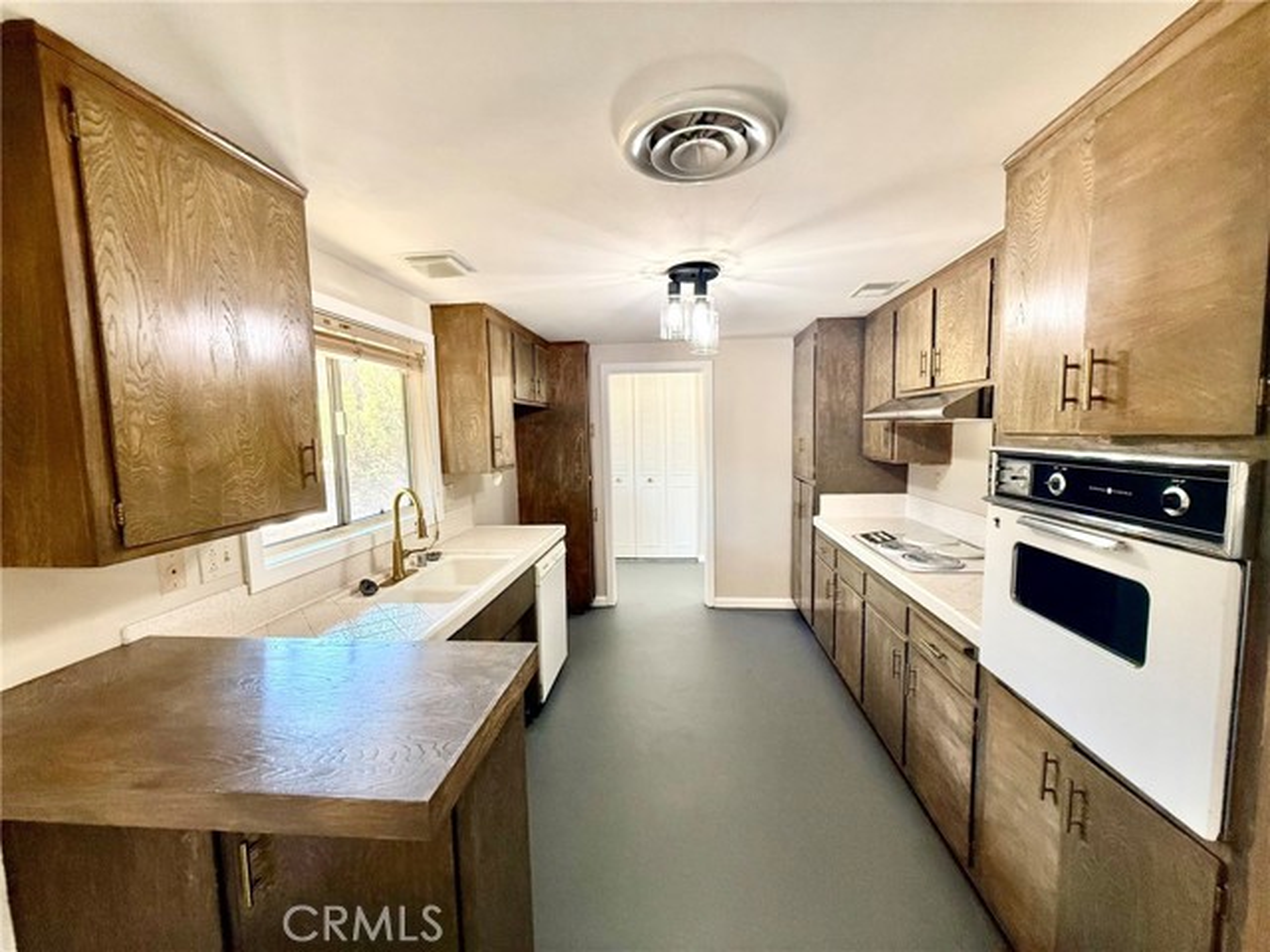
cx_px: 635
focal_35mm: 14
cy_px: 476
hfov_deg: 102.1
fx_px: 514
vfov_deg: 85.7
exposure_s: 1/120
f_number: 2.2
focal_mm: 2.22
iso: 250
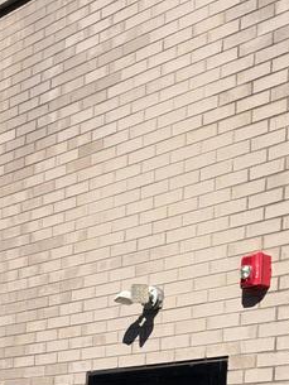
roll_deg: -3.6
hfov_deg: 16.8
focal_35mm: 88
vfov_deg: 21.0
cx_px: 96
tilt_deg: +5.3
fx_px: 979
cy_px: 438
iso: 64
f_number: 1.48
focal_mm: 6.93
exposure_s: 1/9901
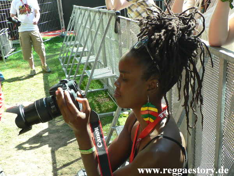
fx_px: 237
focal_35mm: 35
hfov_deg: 52.6
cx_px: 117
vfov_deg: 40.7
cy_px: 88
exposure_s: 1/80
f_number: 3.6
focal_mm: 6
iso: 64
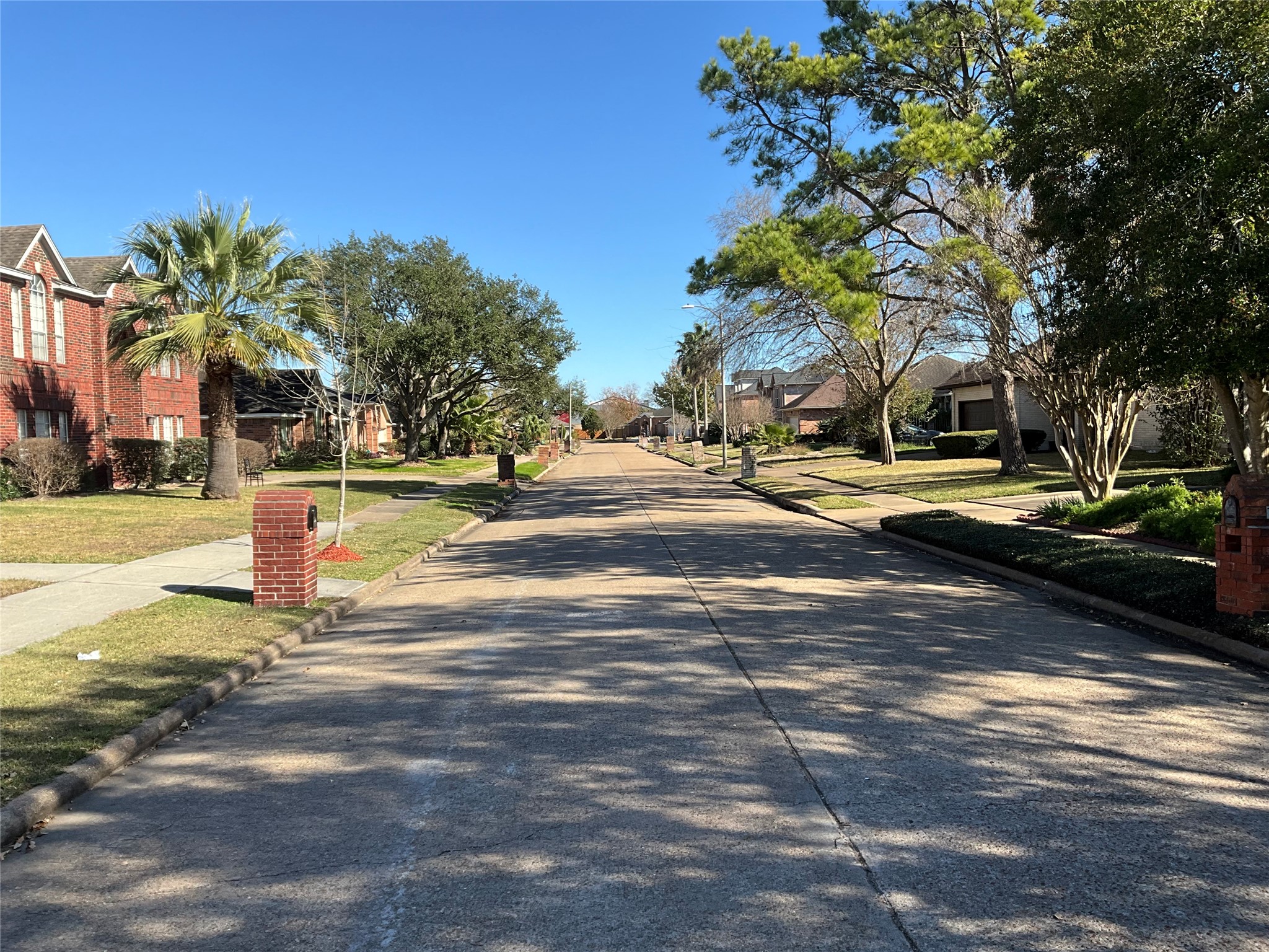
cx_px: 634
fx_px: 1063
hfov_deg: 61.7
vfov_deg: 48.2
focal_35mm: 29
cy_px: 476
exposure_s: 1/1144
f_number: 1.8
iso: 25
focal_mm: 3
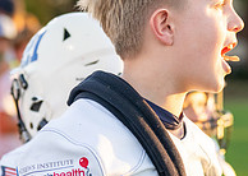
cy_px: 77
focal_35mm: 246
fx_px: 1730
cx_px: 149
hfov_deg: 8.2
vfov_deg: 5.8
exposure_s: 1/1600
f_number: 2.8
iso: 1000
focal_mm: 70
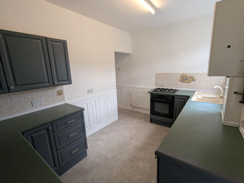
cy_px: 92
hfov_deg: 94.5
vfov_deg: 78.1
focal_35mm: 16
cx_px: 122
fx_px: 113
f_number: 2.2
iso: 73
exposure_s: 1/100
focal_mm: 2.35
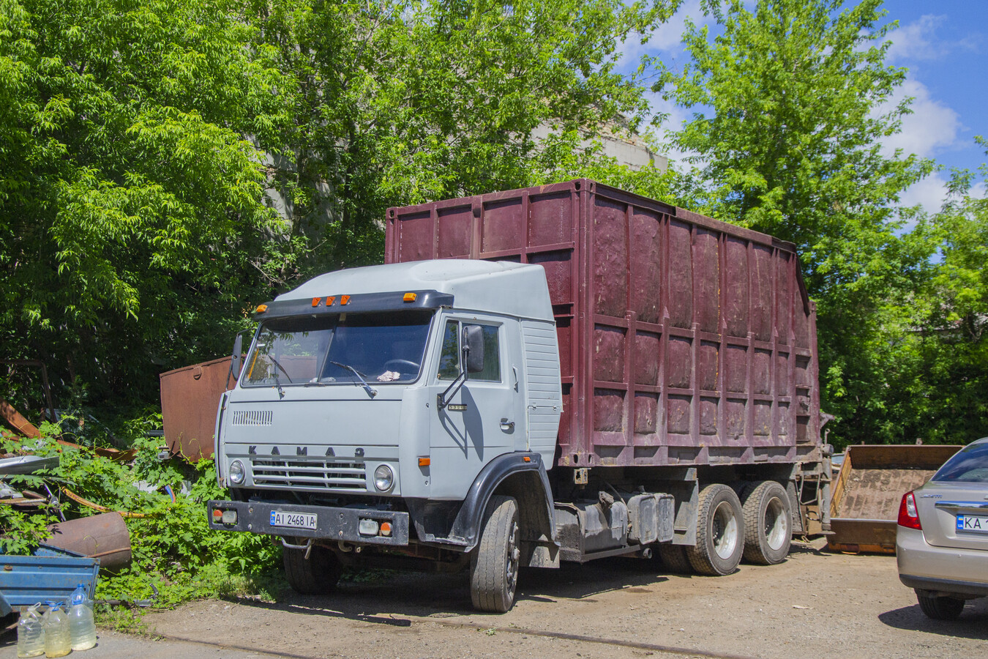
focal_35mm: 42
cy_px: 330
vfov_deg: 31.9
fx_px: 1153
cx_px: 494
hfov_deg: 46.4
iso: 500
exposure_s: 1/4000
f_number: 4
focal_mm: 28
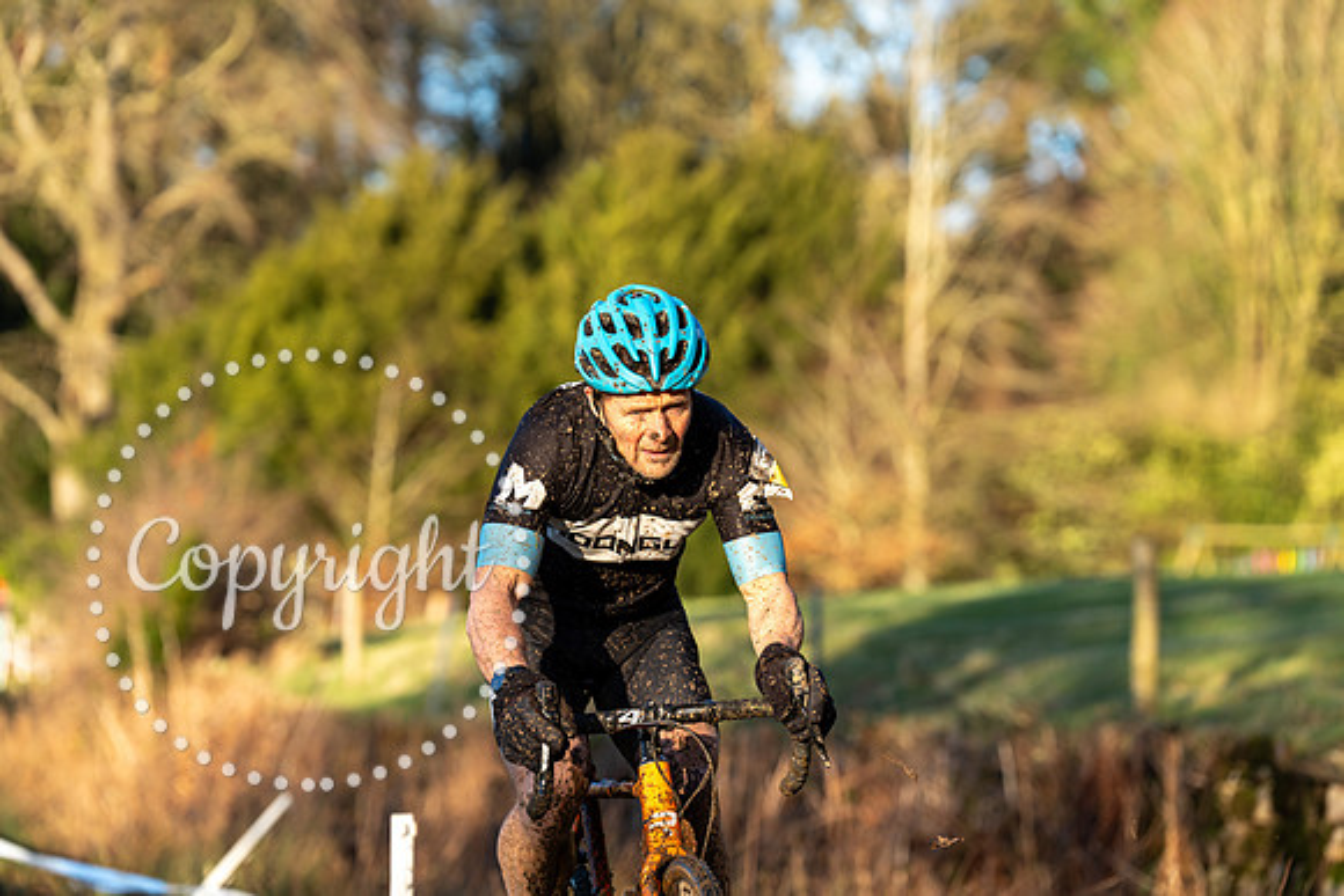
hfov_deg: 14.2
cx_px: 672
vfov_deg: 9.5
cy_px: 448
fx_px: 5377
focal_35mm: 144
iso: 250
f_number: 3.5
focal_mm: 144
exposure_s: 1/1000
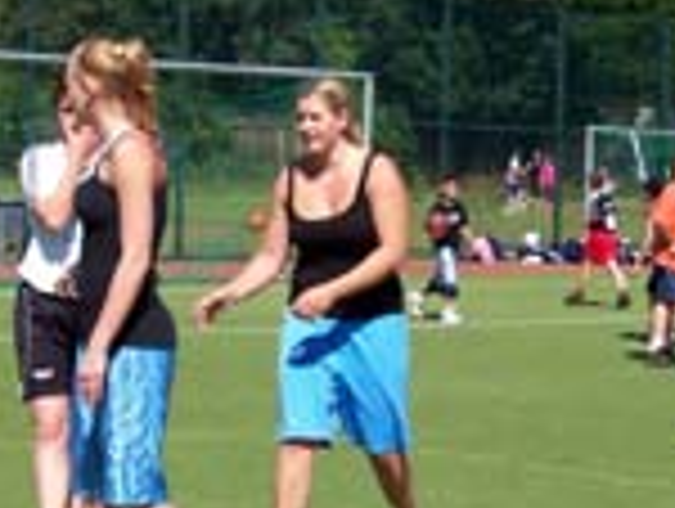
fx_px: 2461
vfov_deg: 11.8
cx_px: 387
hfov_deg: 15.6
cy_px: 207
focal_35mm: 126
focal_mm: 7
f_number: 5.6
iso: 80
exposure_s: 1/453
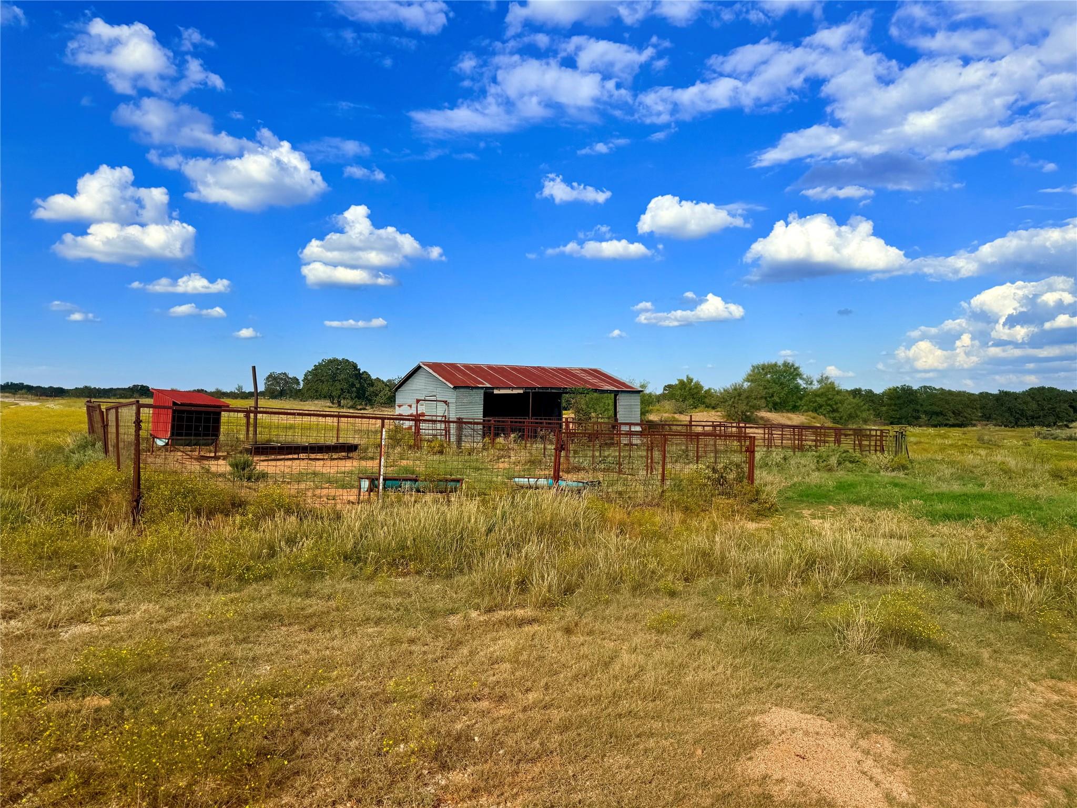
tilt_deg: +0.6
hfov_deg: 71.6
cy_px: 404
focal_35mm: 24
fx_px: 747
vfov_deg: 56.8
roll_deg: +0.3
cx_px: 538
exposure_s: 1/6173
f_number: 1.78
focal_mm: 6.76
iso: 80
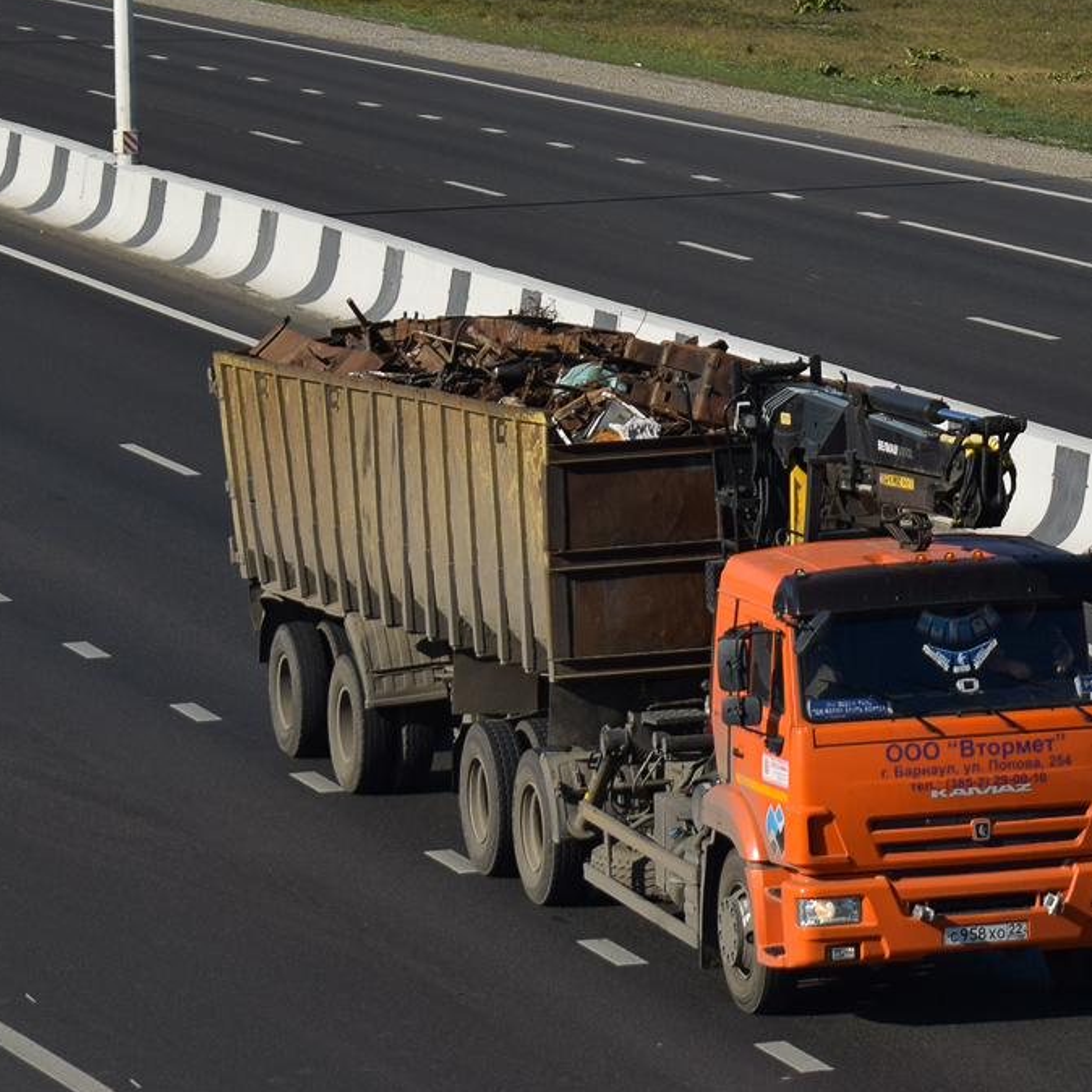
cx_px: 857
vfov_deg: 14.0
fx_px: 4453
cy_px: 552
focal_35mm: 125
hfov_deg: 13.9
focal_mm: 55
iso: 100
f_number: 5.6
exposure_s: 1/1000
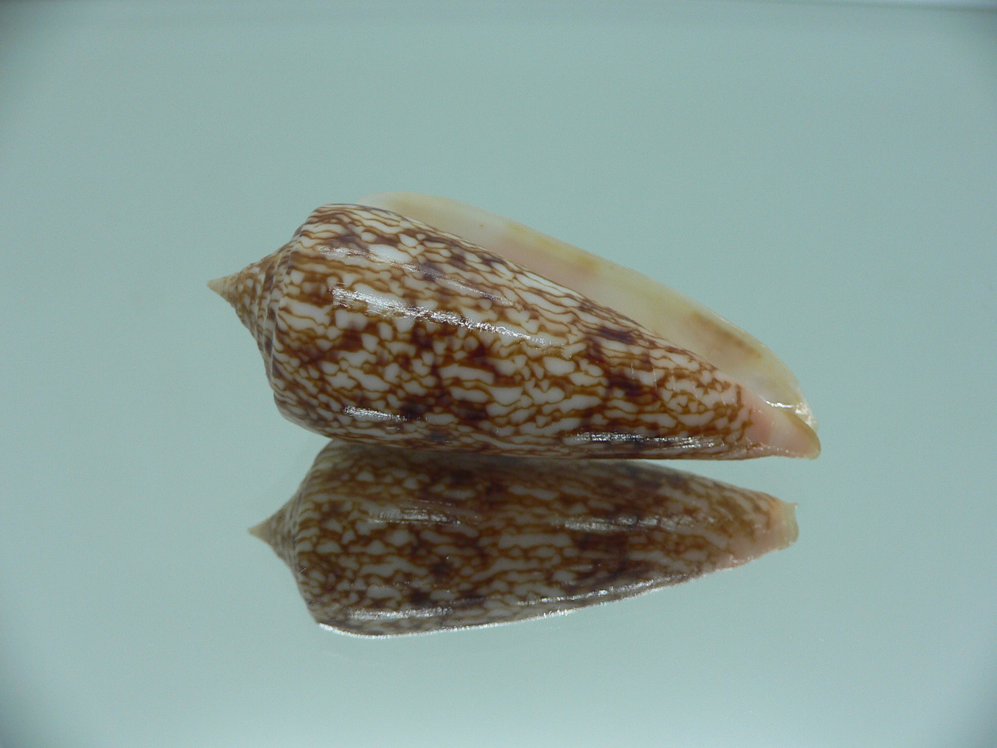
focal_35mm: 35
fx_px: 1008
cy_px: 374
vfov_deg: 40.7
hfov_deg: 52.6
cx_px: 498
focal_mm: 4.6
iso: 80
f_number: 2.8
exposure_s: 1/60
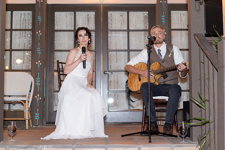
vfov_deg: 24.6
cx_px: 112
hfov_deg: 36.2
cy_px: 75
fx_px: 344
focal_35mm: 55
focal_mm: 55
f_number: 2
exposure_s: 1/200
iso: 800
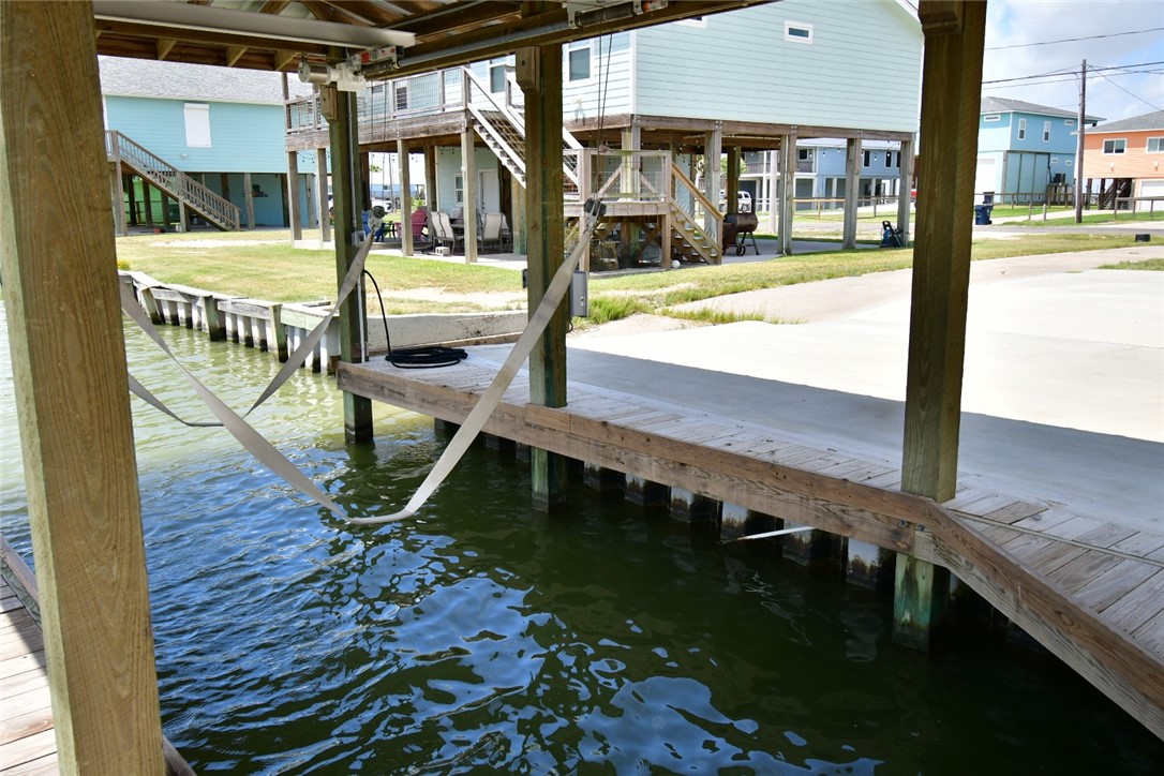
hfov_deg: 61.9
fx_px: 970
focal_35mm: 30
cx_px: 582
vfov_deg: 43.6
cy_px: 388
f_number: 5.6
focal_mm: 20
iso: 200
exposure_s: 1/800
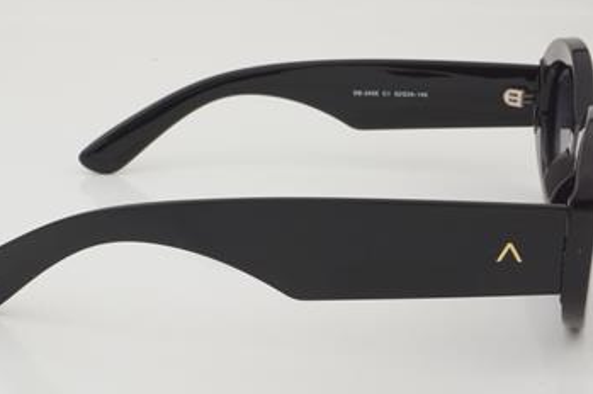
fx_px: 1415
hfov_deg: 23.7
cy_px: 187
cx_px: 280
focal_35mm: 86
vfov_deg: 15.9
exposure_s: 1/3
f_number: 32
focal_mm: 50
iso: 100
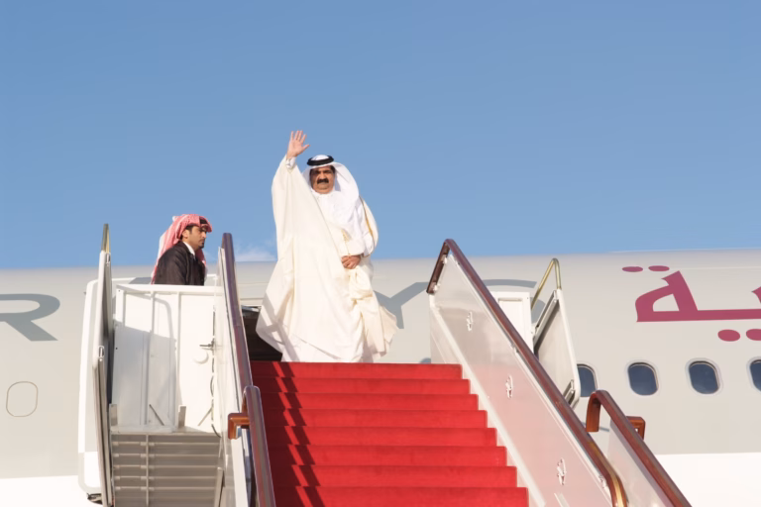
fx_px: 1754
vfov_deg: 16.5
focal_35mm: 83
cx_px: 380
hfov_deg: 24.5
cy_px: 254
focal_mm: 55
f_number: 9
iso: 200
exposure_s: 1/250
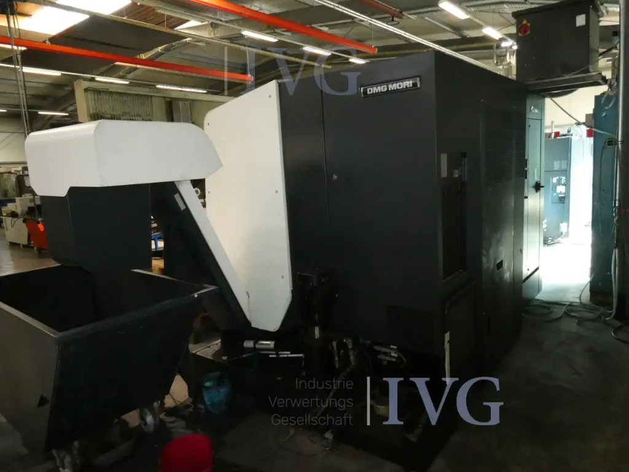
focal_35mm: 24
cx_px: 314
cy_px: 236
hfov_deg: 71.6
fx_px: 436
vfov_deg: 56.8
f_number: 3.3
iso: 800
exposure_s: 1/60
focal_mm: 4.3
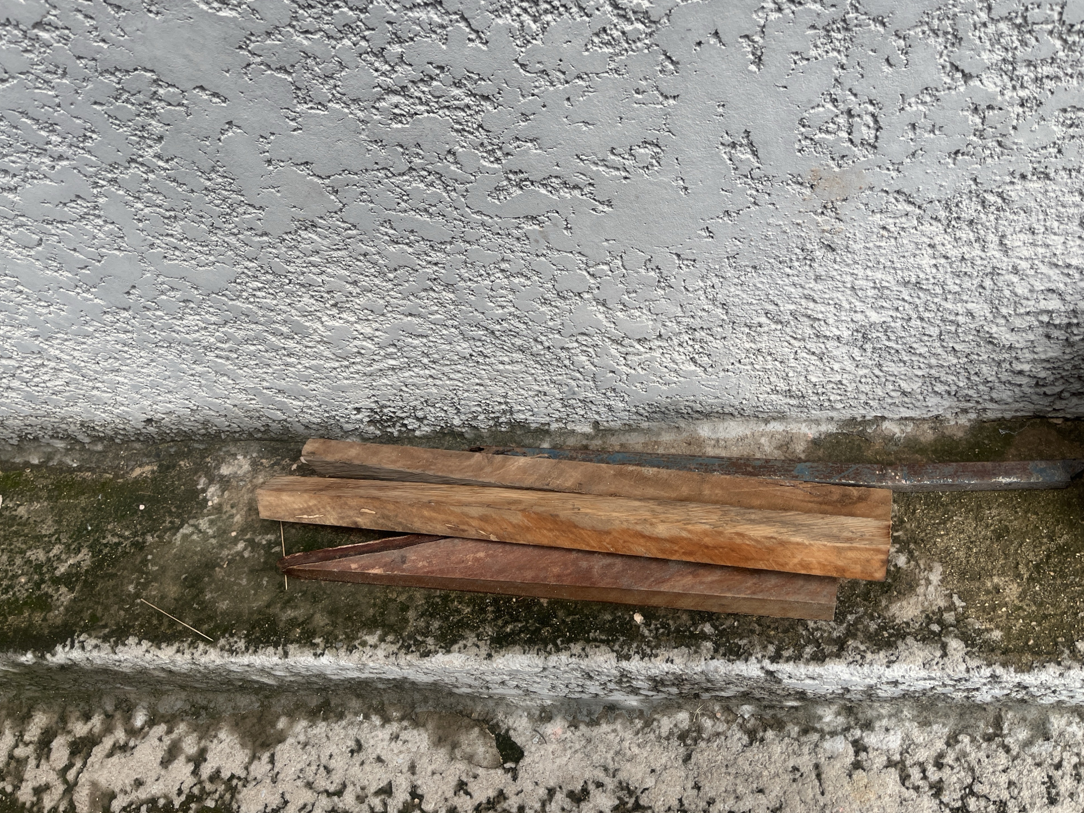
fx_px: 845
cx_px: 555
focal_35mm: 27
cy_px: 412
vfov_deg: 51.3
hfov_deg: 65.3
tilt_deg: -59.9
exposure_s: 1/508
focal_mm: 5.1
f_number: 1.6
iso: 50
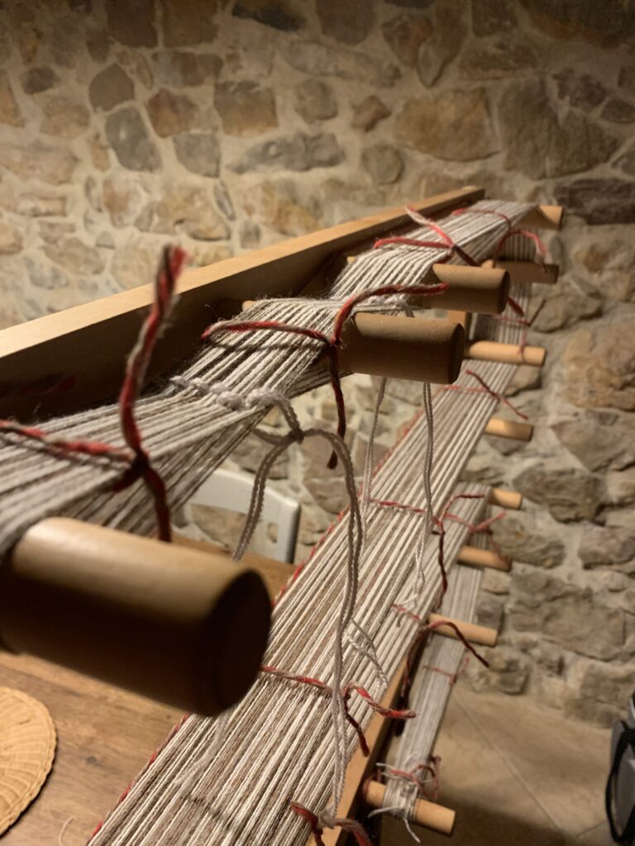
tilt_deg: -23.3
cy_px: 423
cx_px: 318
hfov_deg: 53.1
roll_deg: -0.1
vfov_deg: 67.3
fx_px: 636
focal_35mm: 26
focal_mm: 4.25
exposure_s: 1/45
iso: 400
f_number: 1.8
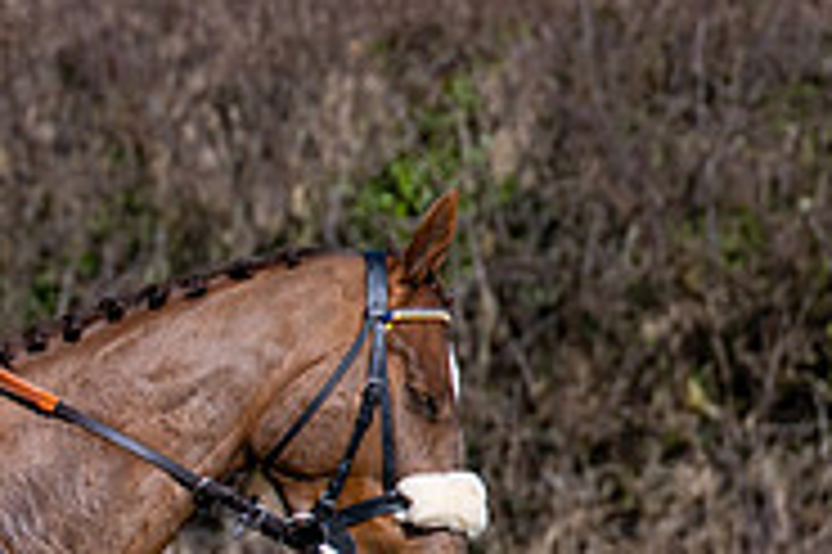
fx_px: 15886
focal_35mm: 688
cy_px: 649
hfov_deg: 3.0
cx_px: -807
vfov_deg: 2.0
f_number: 2.8
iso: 200
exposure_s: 1/5000
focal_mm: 104
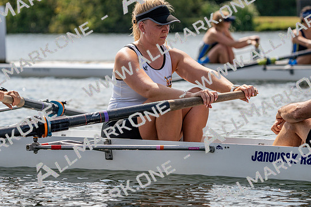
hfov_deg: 9.6
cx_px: 153
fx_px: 1857
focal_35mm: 215
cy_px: 99
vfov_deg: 6.4
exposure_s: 1/1600
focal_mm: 200
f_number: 5.6
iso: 200
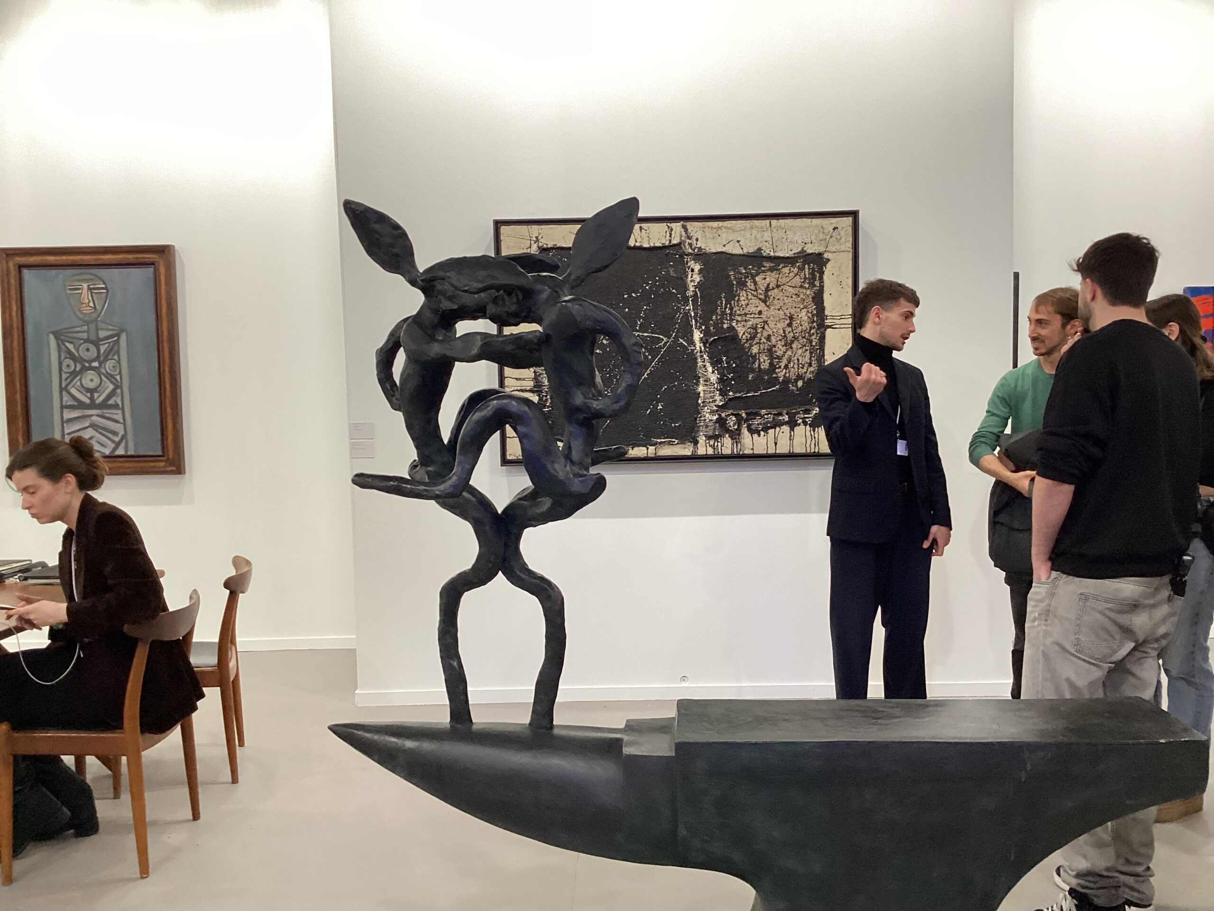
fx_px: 1087
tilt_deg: -2.3
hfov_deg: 58.4
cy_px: 456
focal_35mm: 31
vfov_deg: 45.4
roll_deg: +1.1
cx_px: 607
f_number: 2.4
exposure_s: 1/100
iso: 80
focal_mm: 3.3
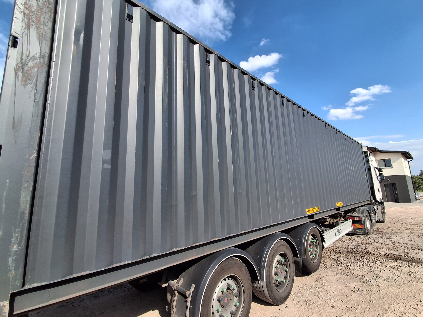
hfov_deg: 94.5
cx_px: 212
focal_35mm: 16
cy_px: 158
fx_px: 196
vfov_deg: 78.1
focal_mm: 1.64
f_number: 2.2
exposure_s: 1/682
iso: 40
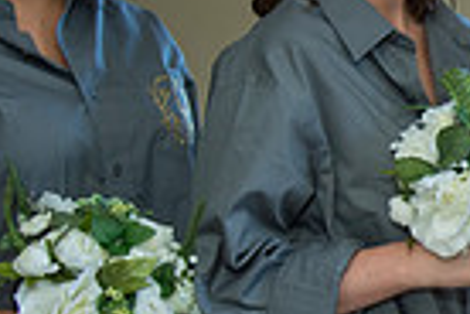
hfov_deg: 17.1
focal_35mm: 109
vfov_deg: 12.5
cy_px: 236
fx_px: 1423
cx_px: 681
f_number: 3.2
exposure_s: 1/200
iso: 1250
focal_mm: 26
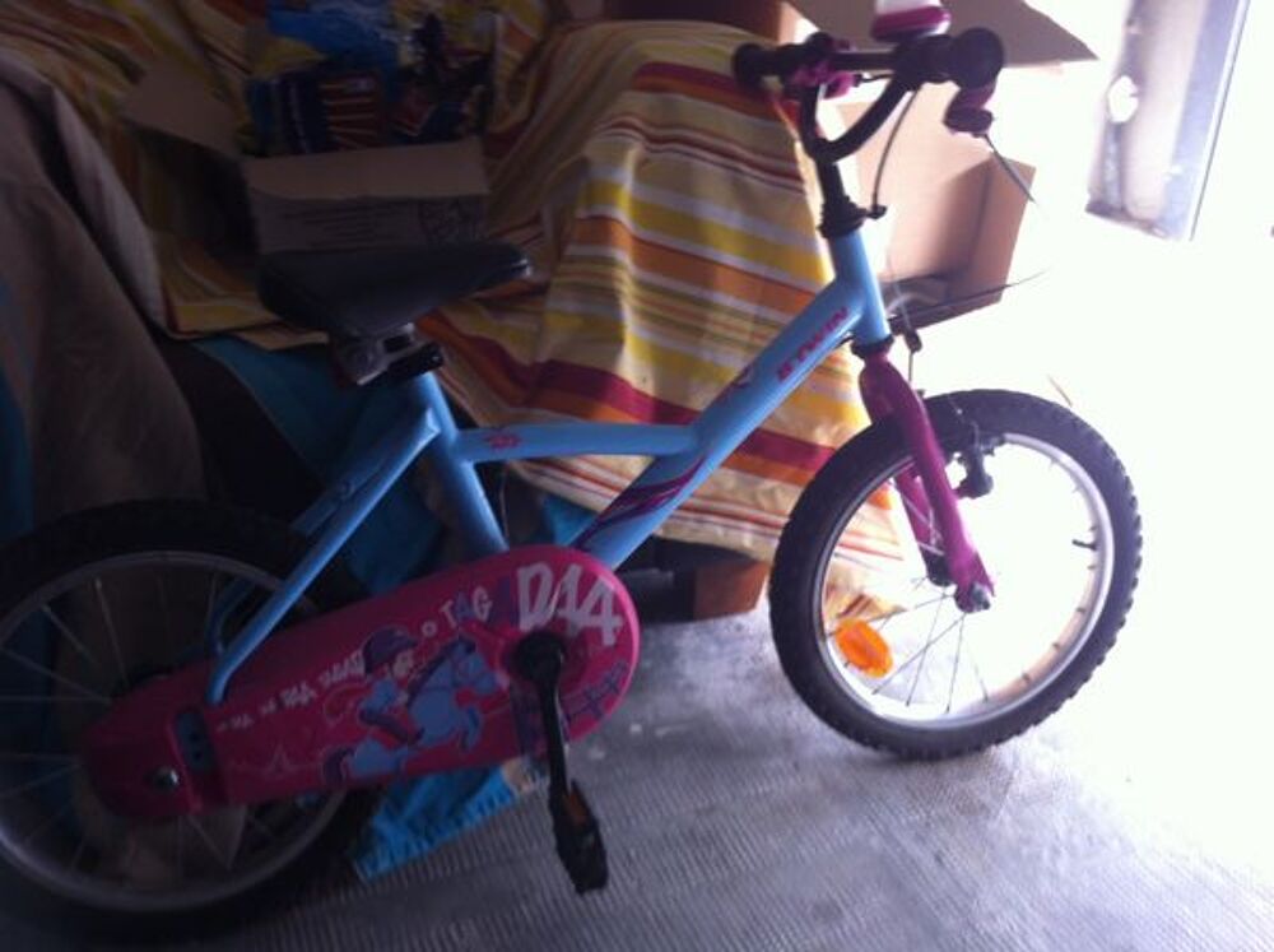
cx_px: 637
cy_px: 476
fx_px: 1286
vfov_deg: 40.6
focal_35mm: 35
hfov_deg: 52.7
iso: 80
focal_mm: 3.85
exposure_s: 1/20
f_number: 2.8
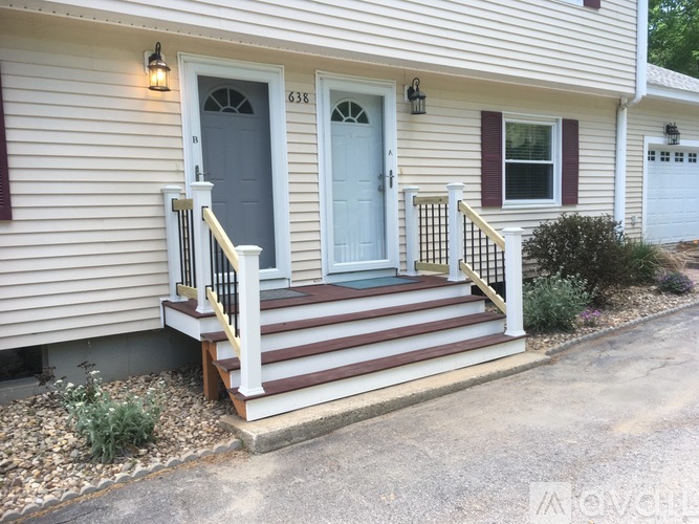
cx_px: 350
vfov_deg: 48.2
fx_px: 585
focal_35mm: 29
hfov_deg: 61.7
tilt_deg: -5.9
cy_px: 262
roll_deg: +0.6
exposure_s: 1/120
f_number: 2.2
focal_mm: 4.15
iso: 32
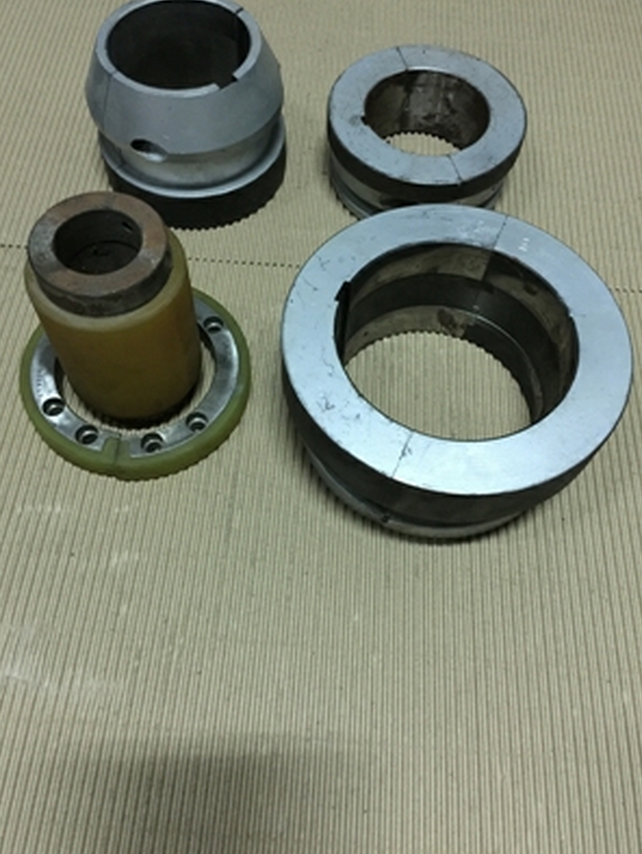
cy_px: 420
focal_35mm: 30
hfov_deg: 46.8
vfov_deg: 59.9
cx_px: 321
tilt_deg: -61.8
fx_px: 741
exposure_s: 1/4
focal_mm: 4.15
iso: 100
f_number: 2.2
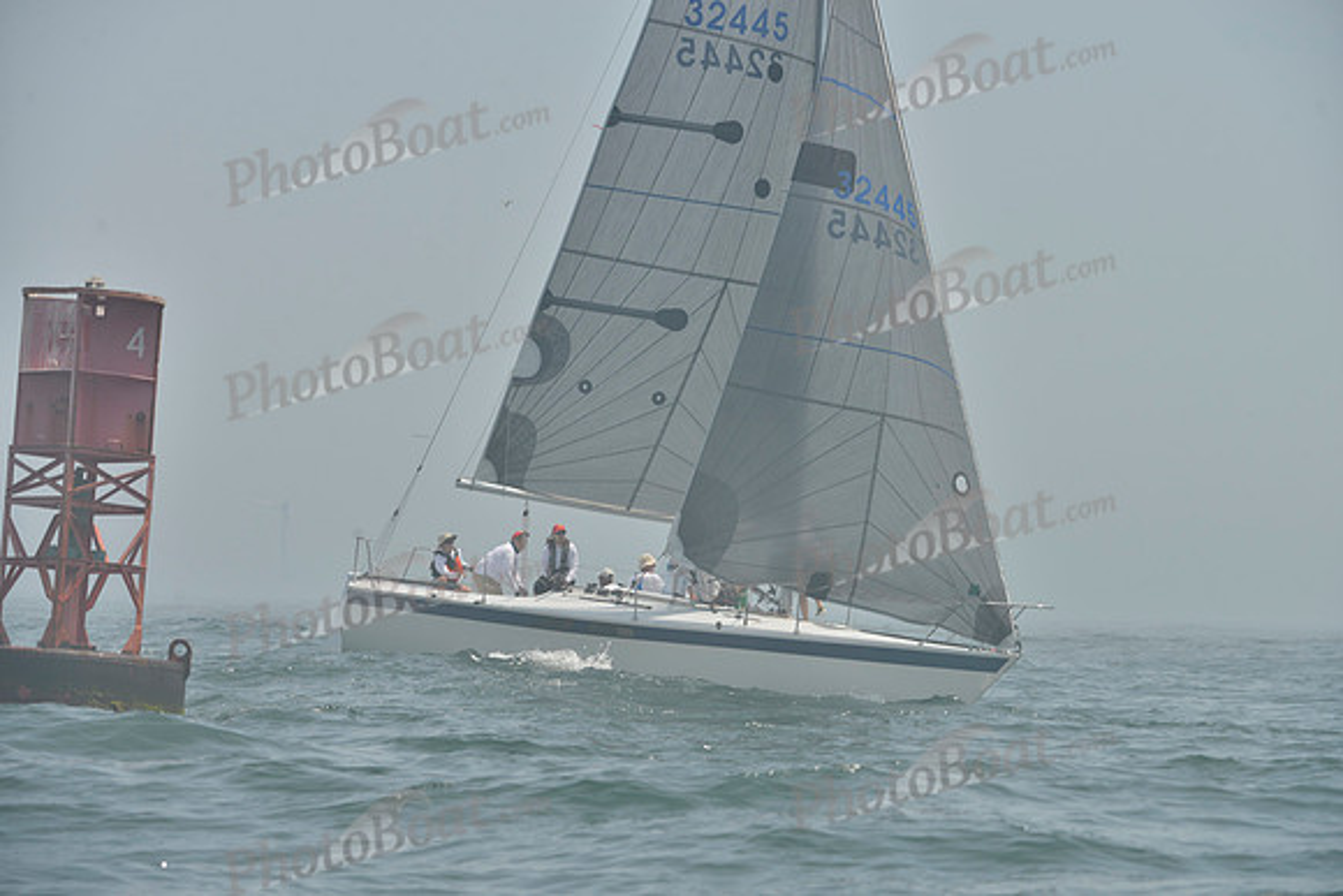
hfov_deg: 10.3
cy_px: 448
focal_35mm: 200
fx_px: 7463
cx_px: 672
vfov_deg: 6.9
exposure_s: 1/1000
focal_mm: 200
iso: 280
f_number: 8
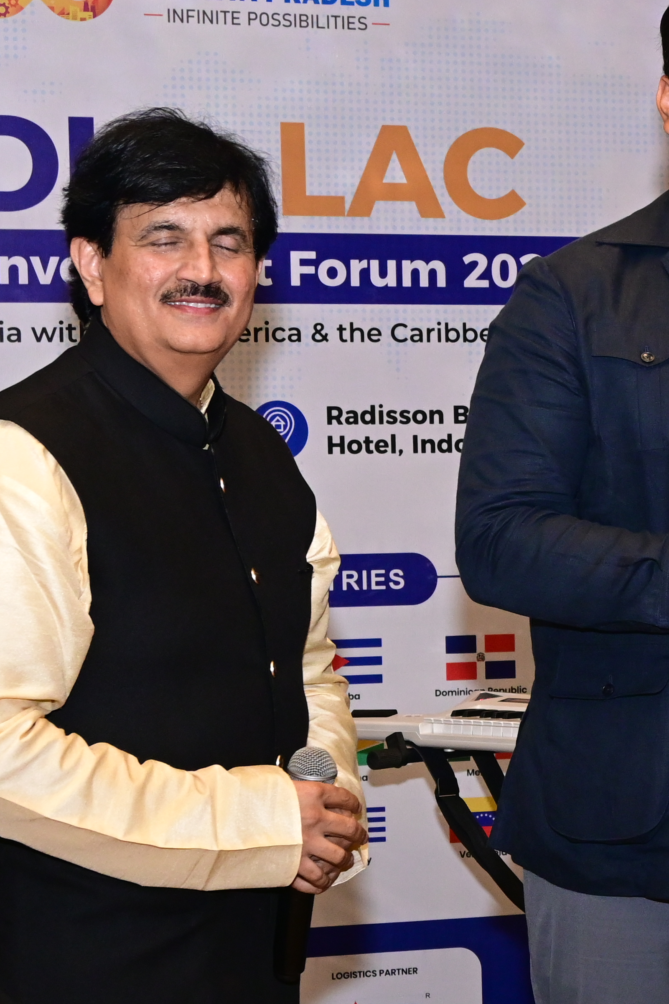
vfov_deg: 19.9
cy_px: 558
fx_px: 2860
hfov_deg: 13.0
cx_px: 779
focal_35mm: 103
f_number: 5.6
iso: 1600
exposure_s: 1/160
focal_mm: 29.5
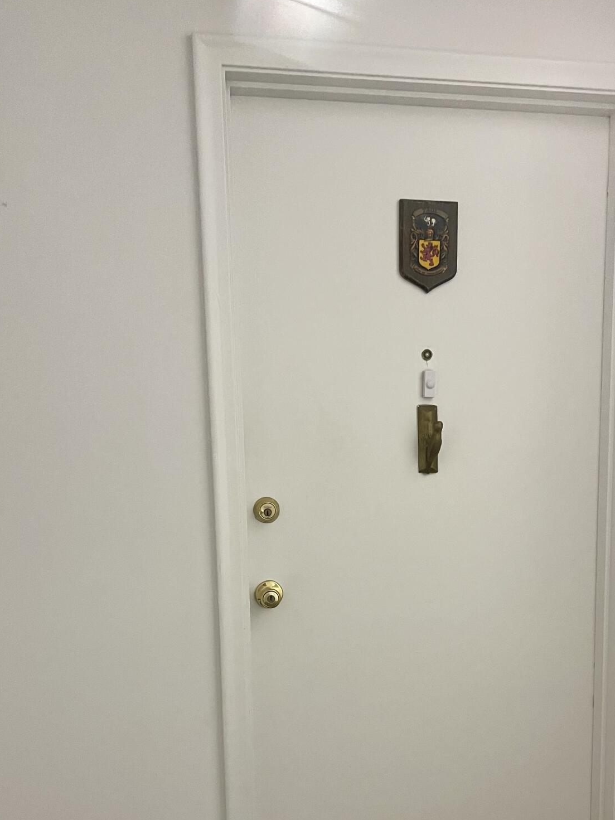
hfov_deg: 41.7
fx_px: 806
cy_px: 541
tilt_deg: -7.8
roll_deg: +1.7
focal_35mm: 34
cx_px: 359
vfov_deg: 53.0
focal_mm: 5.1
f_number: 1.6
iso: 500
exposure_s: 1/60
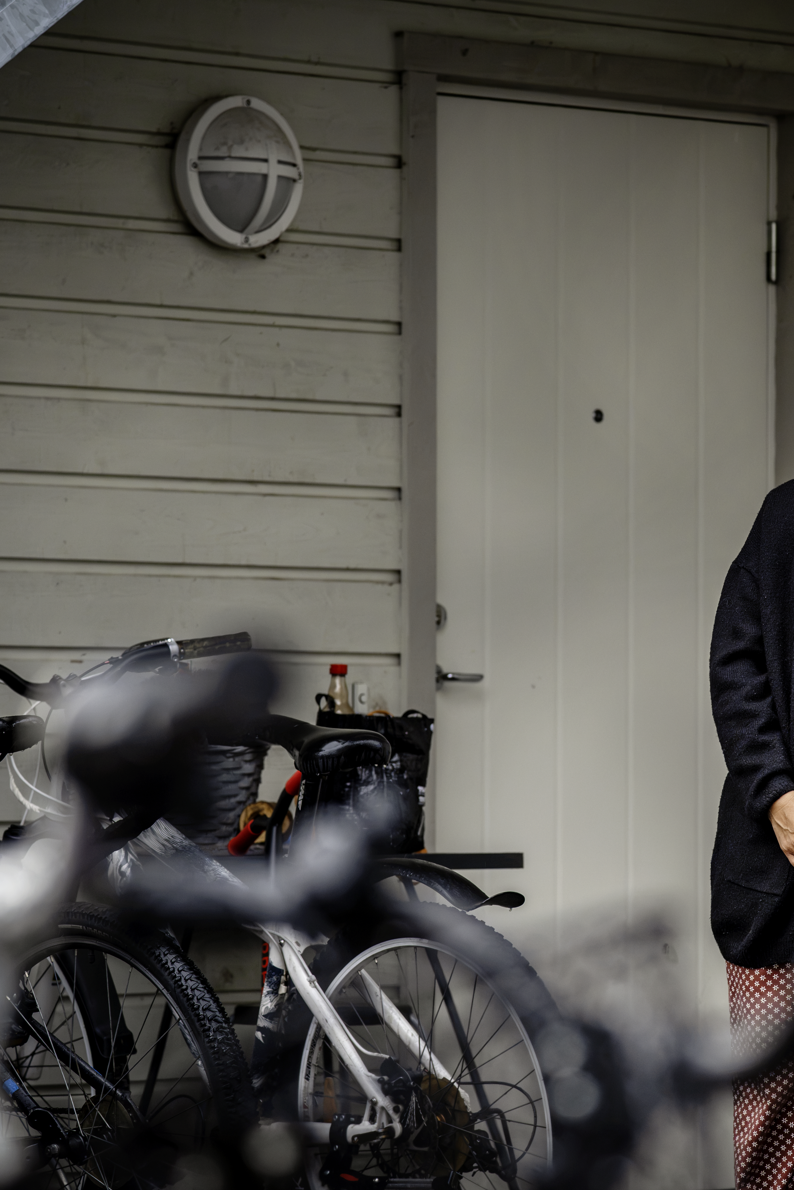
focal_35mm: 197
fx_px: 6517
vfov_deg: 10.4
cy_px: 592
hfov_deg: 7.0
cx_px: 613
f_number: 5
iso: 1600
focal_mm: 130
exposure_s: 1/320
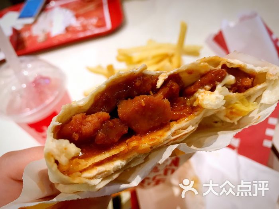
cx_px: 140
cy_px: 104
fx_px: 226
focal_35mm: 28
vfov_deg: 49.7
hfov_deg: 63.4
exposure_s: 1/33
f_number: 1.8
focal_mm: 3.99
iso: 40
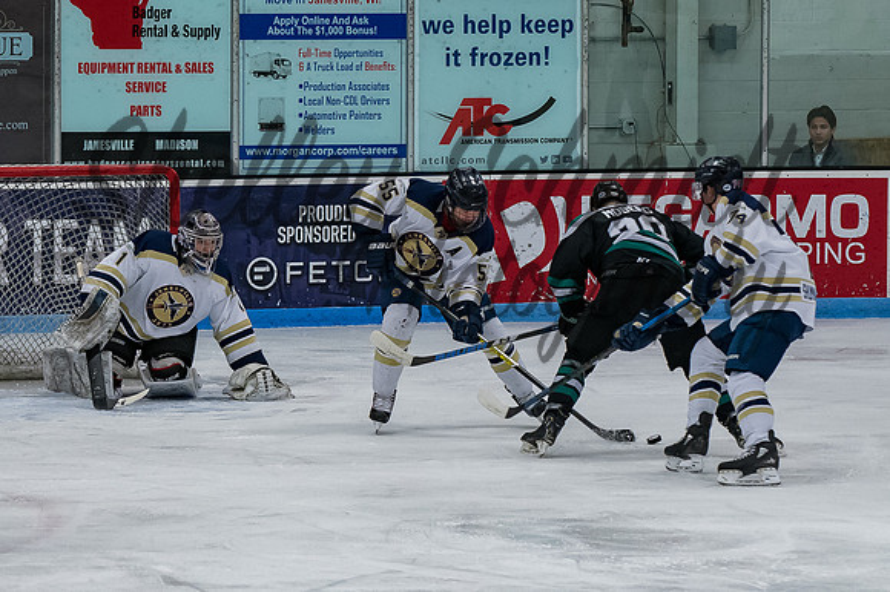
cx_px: 245
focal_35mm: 284
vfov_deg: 4.8
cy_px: 318
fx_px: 7006
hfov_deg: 7.3
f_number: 3.5
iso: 2500
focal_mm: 125
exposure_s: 1/800
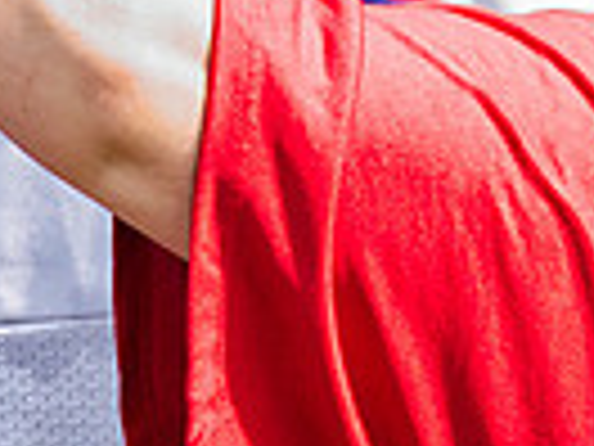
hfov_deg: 2.3
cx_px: -18
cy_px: -493
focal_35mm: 880
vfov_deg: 1.7
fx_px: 15101
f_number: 2.8
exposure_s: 1/640
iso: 100
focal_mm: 100
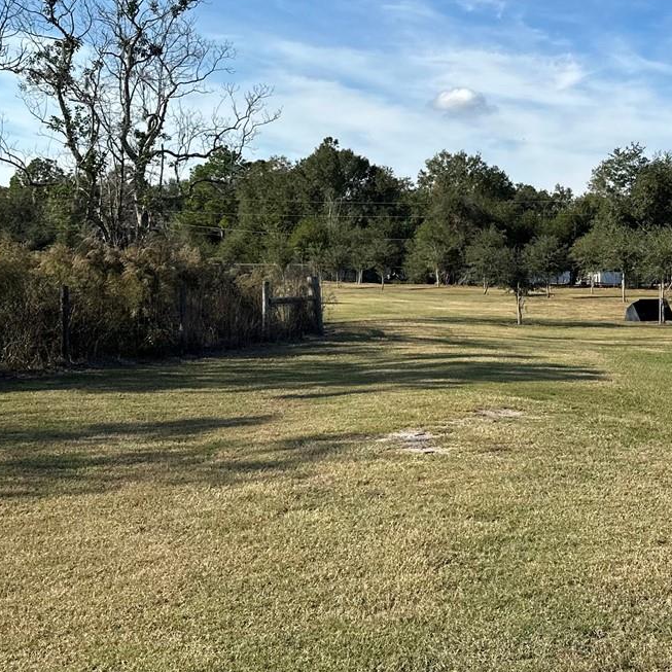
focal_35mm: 52
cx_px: 581
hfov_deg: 31.5
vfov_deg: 32.6
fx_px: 1142
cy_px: 255
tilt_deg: +1.4
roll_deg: -2.2
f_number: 1.78
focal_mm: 6.86
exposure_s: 1/5263
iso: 80
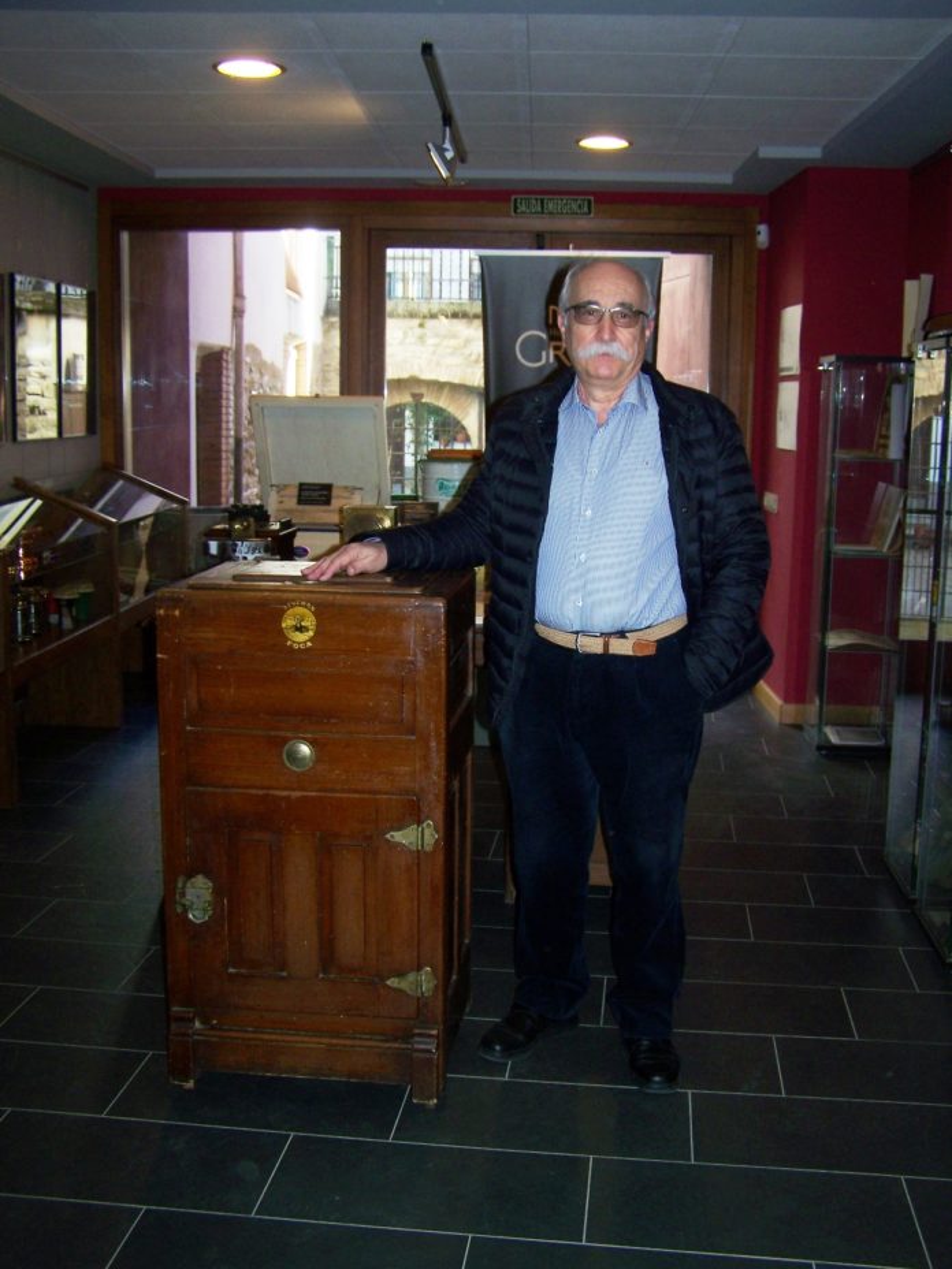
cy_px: 634
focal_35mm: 38
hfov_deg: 37.7
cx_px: 476
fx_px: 1393
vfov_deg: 49.0
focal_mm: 6.3
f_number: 2.8
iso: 80
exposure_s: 1/60
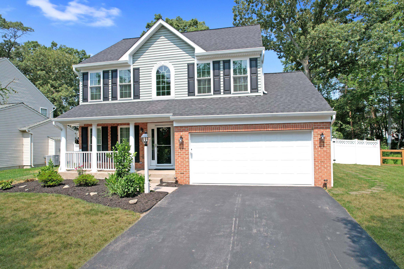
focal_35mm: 22
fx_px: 247
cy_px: 134
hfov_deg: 78.6
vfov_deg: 57.2
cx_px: 202
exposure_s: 1/1500
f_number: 2.8
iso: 110
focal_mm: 8.38
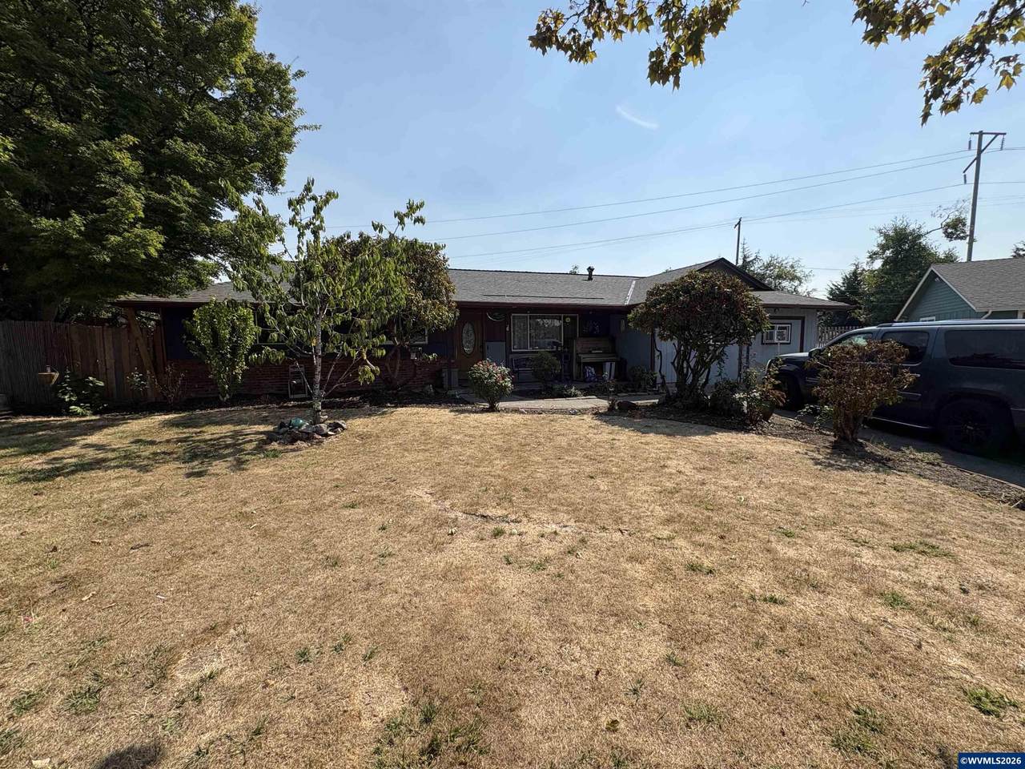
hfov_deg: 102.1
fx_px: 415
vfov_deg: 85.7
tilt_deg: -4.5
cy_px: 384
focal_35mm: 14
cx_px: 512
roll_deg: +0.8
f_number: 2.2
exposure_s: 1/1832
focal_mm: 2.22
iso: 50
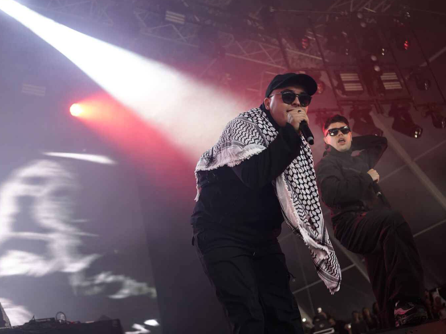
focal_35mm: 40
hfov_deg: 46.6
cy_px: 172
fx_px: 515
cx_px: 256
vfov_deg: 36.0
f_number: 2.8
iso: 1250
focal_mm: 35
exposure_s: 1/250
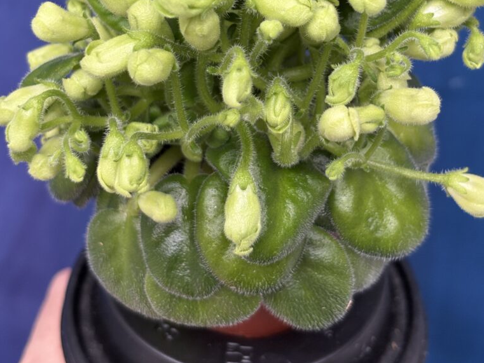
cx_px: 242
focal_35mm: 70
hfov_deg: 27.8
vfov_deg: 20.6
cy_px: 39
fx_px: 979
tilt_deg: -28.0
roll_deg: -1.3
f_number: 1.6
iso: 160
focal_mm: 5.96
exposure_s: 1/47
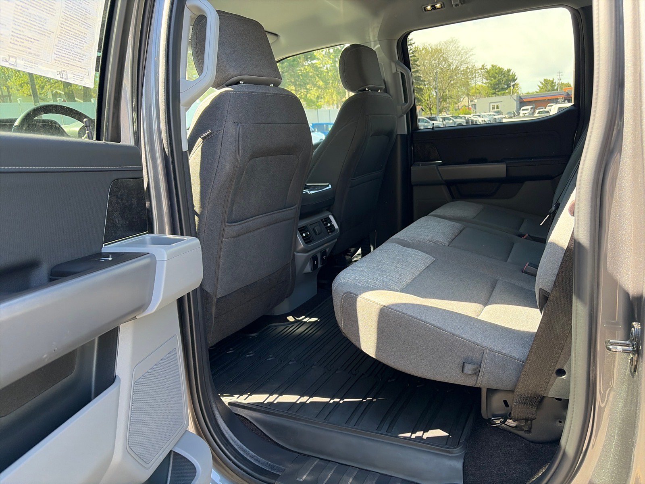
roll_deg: +4.9
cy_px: 242
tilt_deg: -13.5
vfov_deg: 53.1
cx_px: 322
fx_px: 484
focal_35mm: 26
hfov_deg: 67.3
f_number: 1.6
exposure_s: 1/181
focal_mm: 5.96
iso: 125
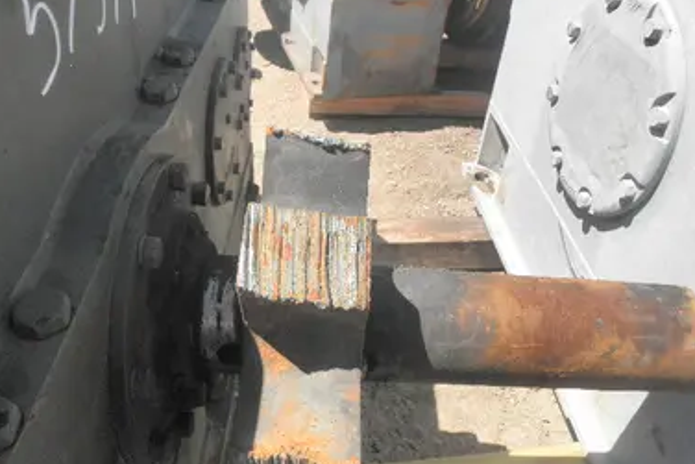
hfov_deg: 60.2
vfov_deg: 42.3
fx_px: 599
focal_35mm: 31
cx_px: 366
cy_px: 257
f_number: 8.5
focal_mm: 5
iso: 64
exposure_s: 1/80
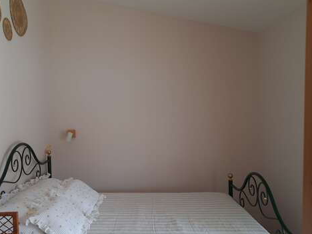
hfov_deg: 51.7
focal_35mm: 35
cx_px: 106
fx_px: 315
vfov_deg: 40.5
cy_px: 144
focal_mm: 5.23
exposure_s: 1/50
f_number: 1.8
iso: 64
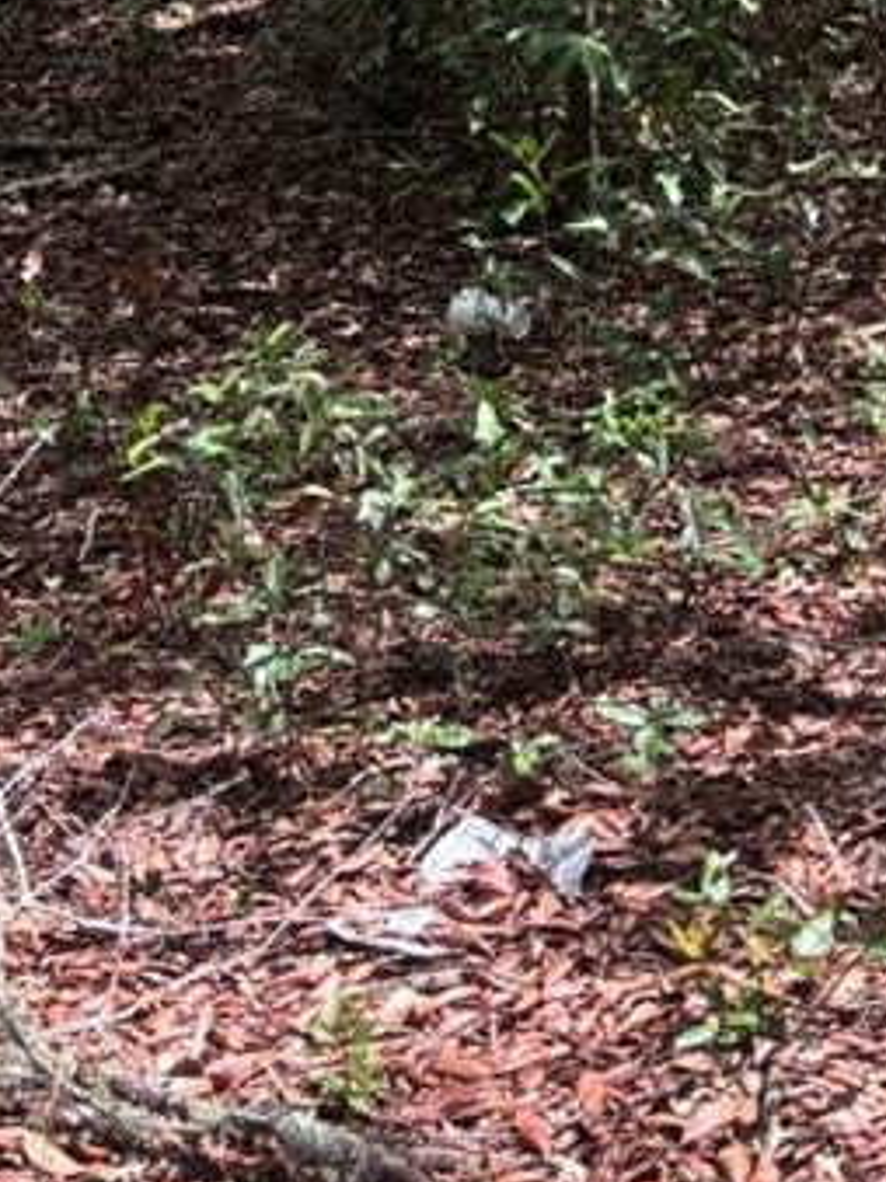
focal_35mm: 92
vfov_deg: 19.5
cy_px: -391
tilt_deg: -1.3
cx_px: 1339
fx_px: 3142
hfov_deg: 14.9
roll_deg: +0.4
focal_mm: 5.96
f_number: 1.6
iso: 50
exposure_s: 1/387
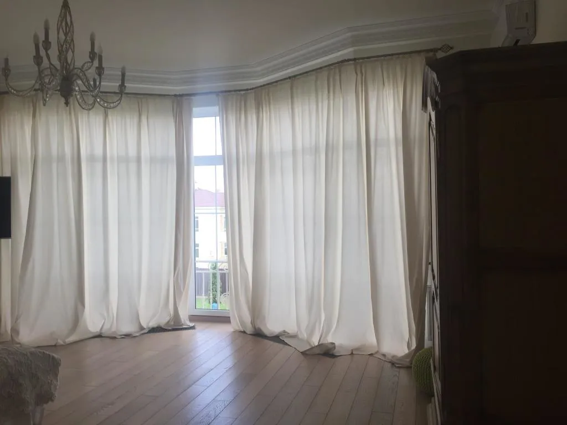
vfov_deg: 48.2
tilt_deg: +0.5
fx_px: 475
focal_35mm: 29
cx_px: 284
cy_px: 212
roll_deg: -0.1
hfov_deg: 61.7
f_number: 2.2
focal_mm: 4.15
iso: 32
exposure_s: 1/173
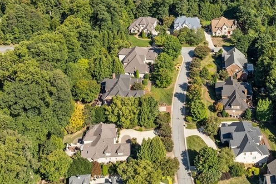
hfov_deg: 45.7
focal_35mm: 42
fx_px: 322
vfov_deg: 30.2
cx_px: 184
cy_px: 11
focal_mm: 12.29
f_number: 2.8
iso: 100
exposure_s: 1/1250
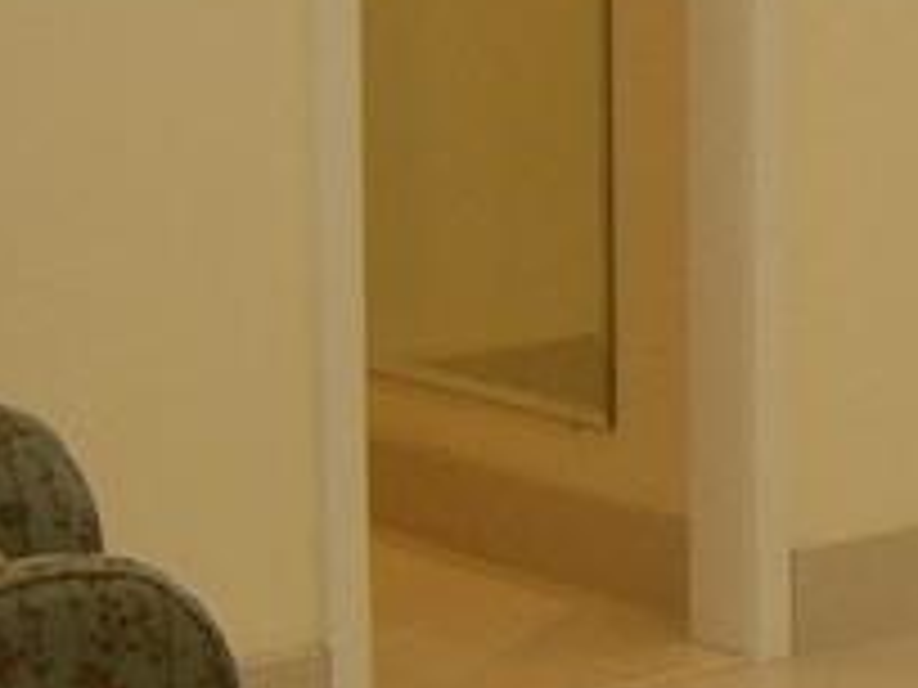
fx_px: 4614
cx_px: 1152
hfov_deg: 11.1
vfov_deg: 8.5
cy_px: 148
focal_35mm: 174
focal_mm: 6.2
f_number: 2.7
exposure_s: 1/60
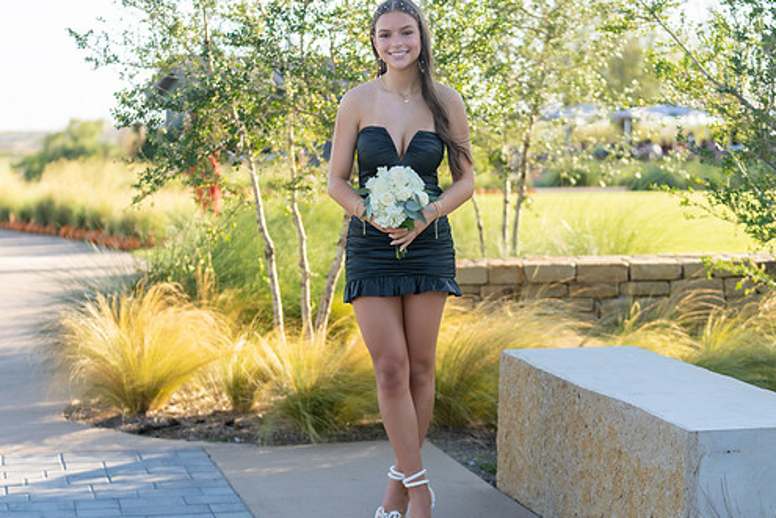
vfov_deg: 15.9
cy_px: 257
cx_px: 404
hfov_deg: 23.6
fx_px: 1854
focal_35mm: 86
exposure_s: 1/320
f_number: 2.8
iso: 100
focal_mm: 70
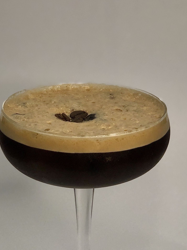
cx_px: 83
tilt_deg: -23.7
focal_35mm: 110
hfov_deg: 13.5
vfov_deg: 17.8
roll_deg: +0.1
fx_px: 792
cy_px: 166
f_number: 2.4
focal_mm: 6
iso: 64
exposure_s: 1/60
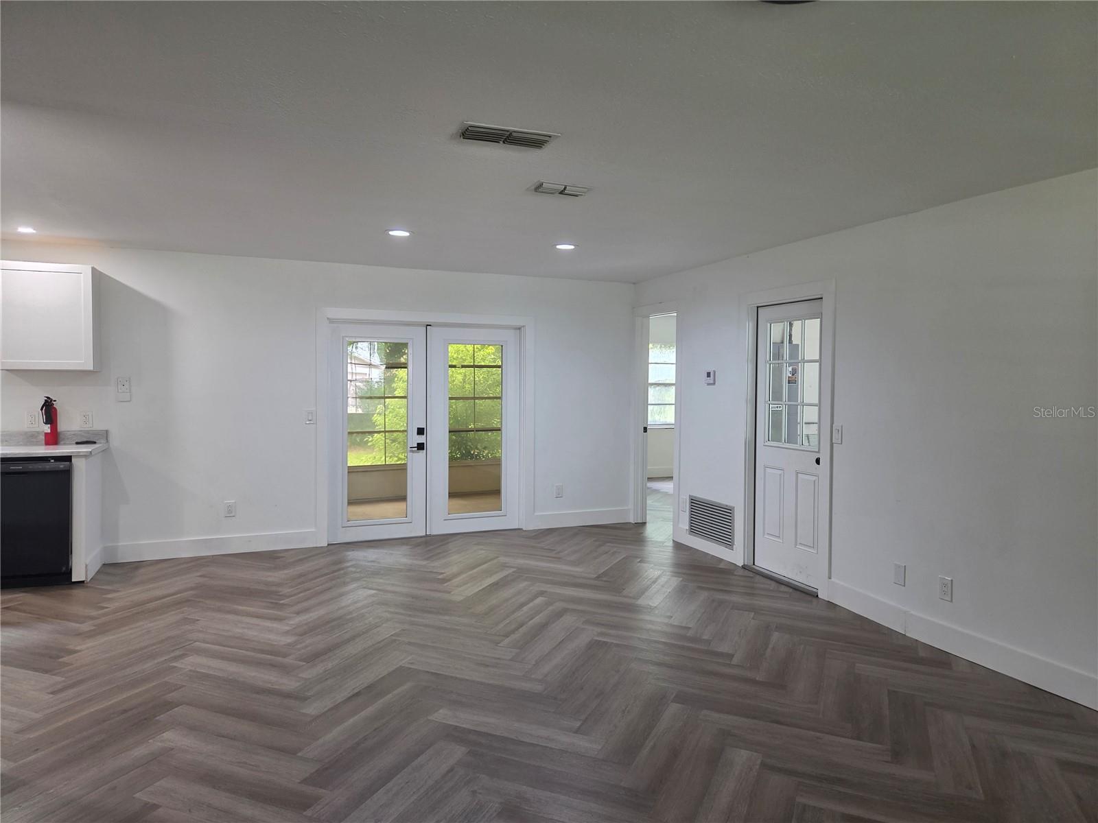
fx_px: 730
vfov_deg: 58.9
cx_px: 549
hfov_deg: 73.9
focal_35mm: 23
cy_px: 412
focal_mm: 5.4
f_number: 1.8
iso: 400
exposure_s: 1/120
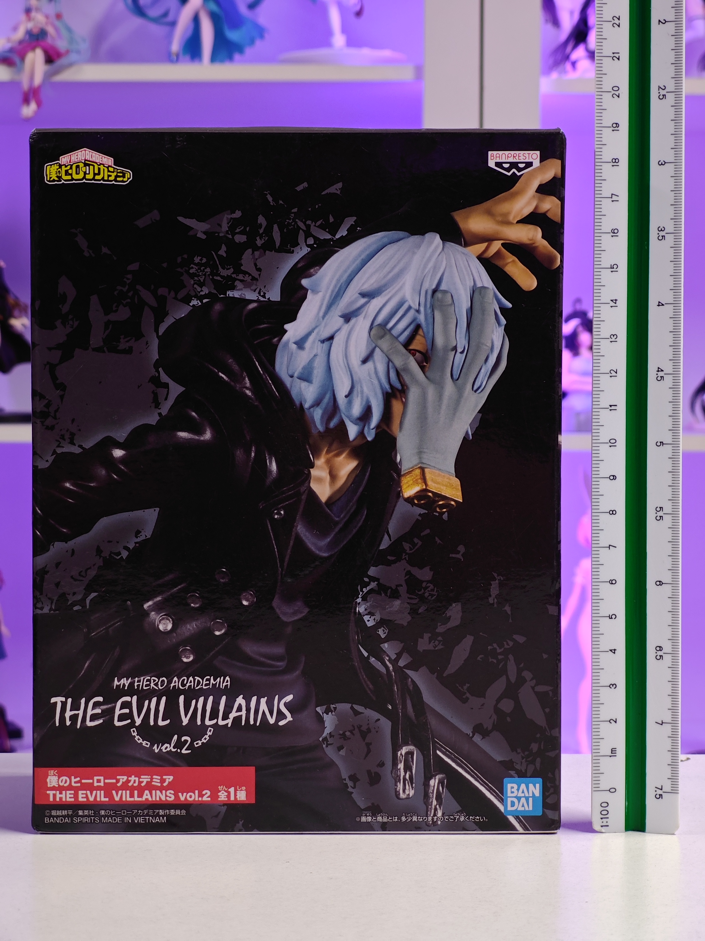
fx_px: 2172
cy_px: 470
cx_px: 352
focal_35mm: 80
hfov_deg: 18.4
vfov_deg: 24.4
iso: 400
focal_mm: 7.48
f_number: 2.4
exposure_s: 1/14
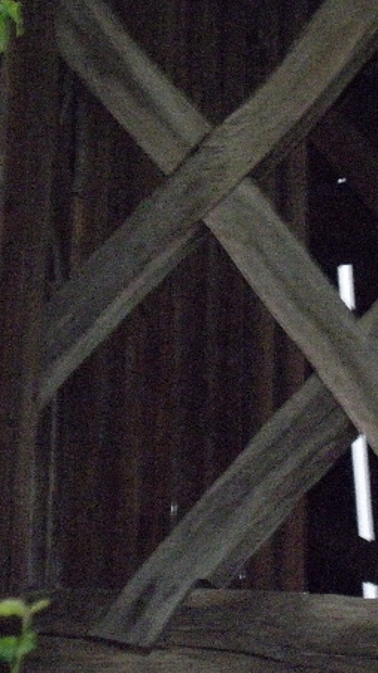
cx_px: 256
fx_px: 9594
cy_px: 244
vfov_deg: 4.0
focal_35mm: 538
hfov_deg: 2.3
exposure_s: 1/250
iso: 800
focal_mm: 49.7
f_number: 4.5
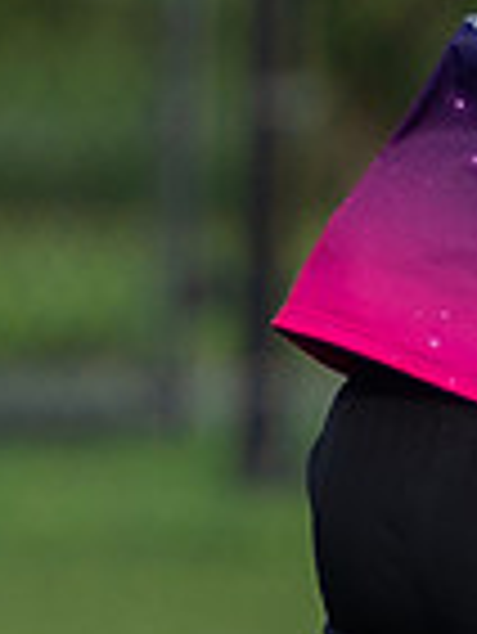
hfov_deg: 0.4
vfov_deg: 0.5
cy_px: 341
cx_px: 656
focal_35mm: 3693
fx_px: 67749
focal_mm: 400
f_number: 5.6
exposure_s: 1/1250
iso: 280
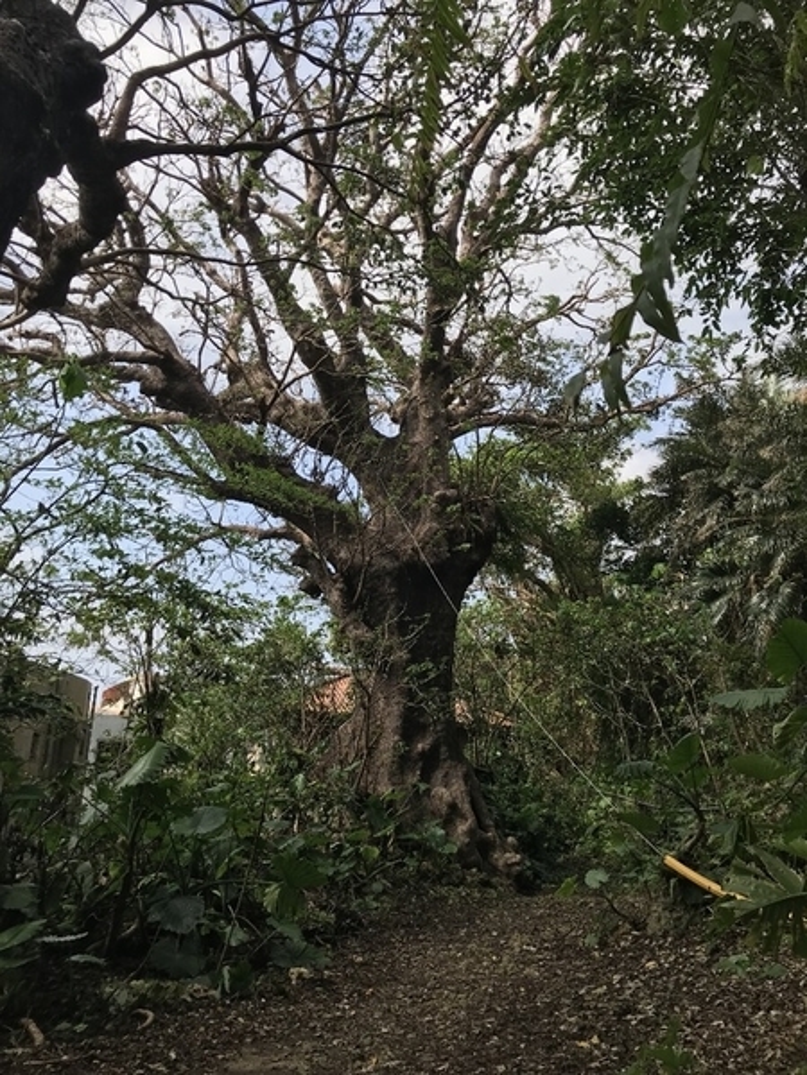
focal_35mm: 28
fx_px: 870
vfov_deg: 63.4
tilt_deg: +15.6
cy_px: 538
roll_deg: -3.7
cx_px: 404
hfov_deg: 49.7
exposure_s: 1/1497
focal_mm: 3.99
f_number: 1.8
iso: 20
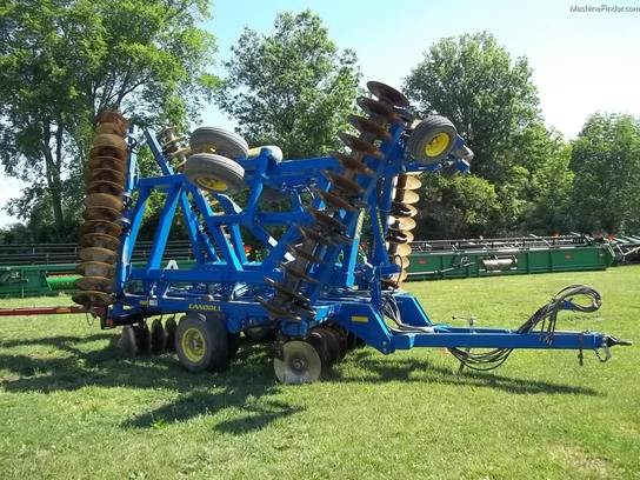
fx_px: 592
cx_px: 320
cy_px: 240
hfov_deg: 56.8
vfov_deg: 44.2
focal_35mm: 32
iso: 64
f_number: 2.9
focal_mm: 5.7
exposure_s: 1/400
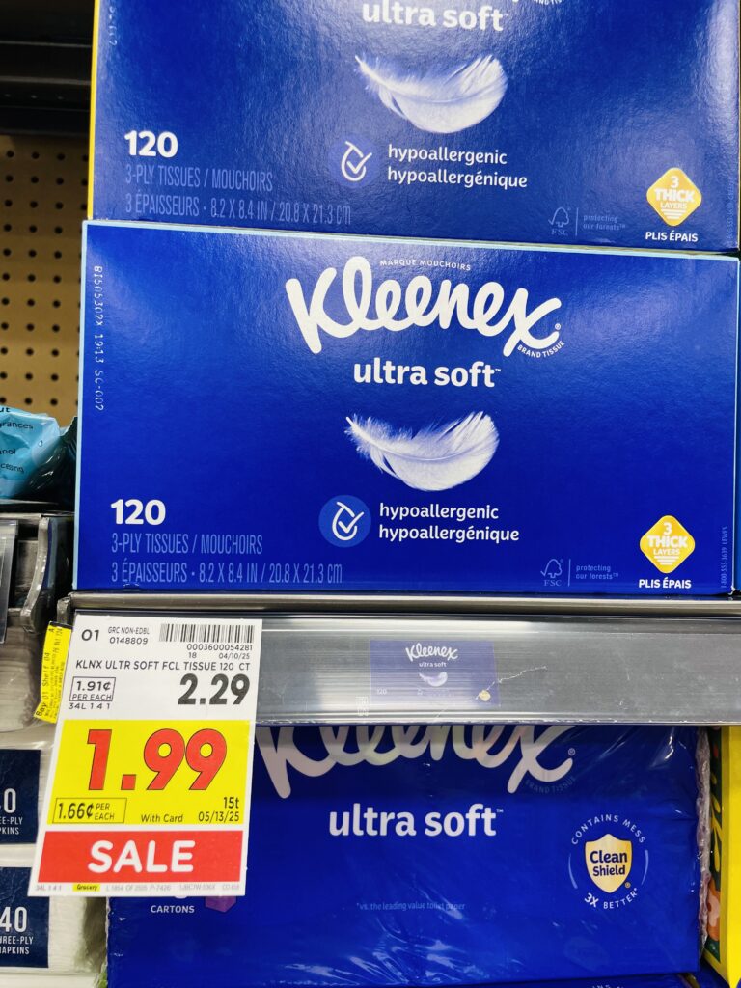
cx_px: 370
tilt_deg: +0.8
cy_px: 494
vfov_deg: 67.3
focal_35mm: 26
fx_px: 742
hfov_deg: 53.1
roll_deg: -0.8
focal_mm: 4.2
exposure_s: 1/60
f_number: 1.6
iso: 80
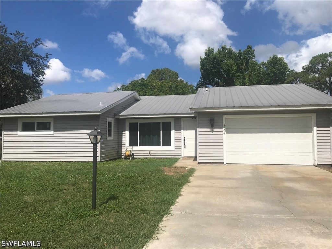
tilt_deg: +1.8
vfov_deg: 49.7
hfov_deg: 63.4
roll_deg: +0.9
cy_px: 124
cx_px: 166
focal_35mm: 28
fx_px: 269
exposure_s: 1/5051
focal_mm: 3.99
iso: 20
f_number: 1.8
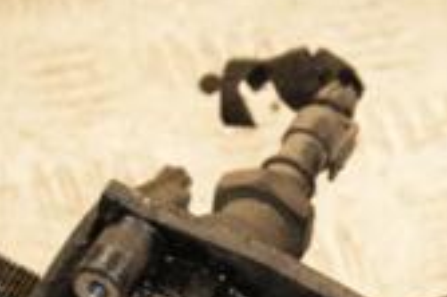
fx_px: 3473
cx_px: 479
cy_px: 305
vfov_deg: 4.9
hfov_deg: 7.3
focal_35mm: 280
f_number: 5.6
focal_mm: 52
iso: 800
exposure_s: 1/200
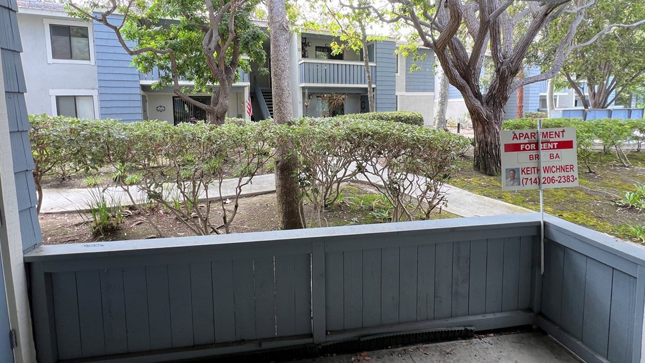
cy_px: 127
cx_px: 315
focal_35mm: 15
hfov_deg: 103.0
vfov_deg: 69.0
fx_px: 257
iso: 32
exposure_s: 1/99
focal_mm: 1.57
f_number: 1.8
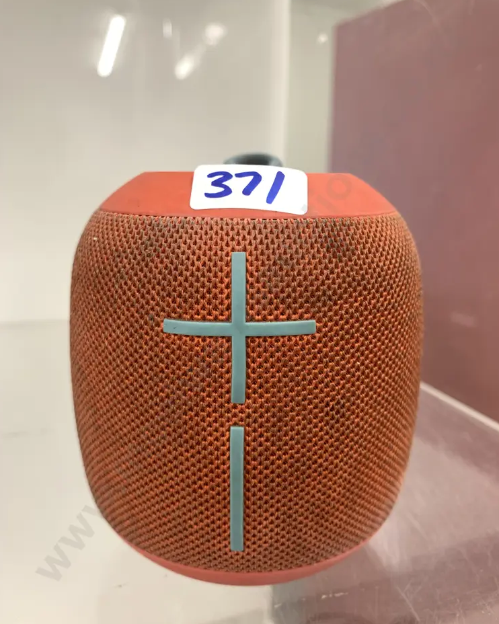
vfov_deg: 62.2
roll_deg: -1.7
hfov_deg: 51.5
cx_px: 250
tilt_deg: -12.0
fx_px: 517
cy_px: 305
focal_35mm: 28
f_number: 1.8
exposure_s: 1/50
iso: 64
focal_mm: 4.25
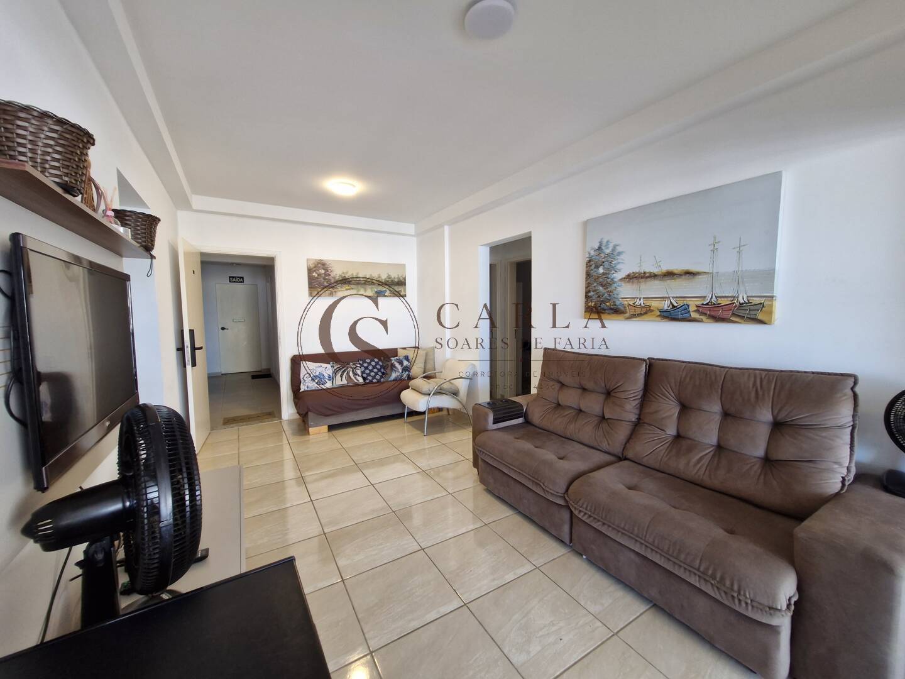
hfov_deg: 106.2
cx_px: 452
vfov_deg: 89.9
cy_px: 340
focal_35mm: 13
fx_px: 340
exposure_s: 1/60
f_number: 2.2
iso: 100
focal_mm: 1.74
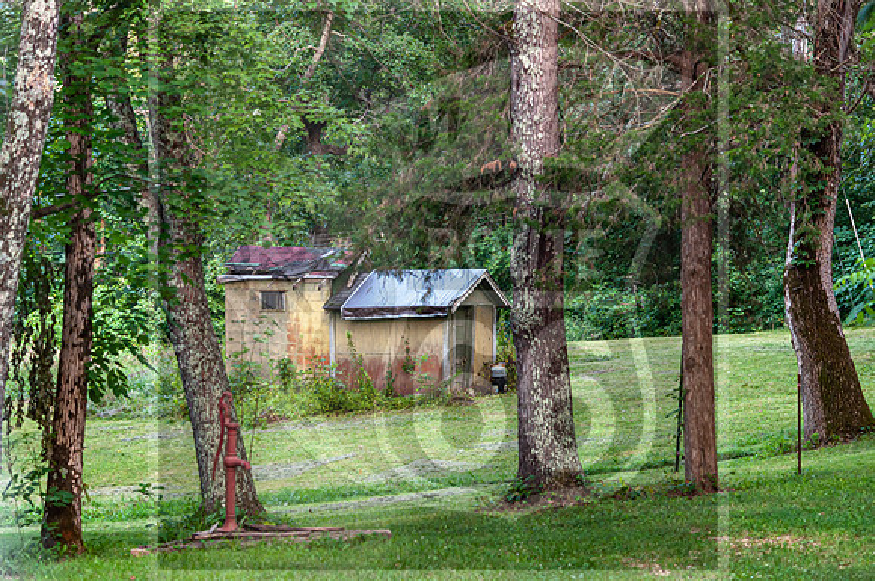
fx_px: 3131
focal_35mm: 129
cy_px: 290
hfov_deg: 15.9
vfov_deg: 10.6
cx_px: 438
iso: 200
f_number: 4.5
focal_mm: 86
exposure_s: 1/60
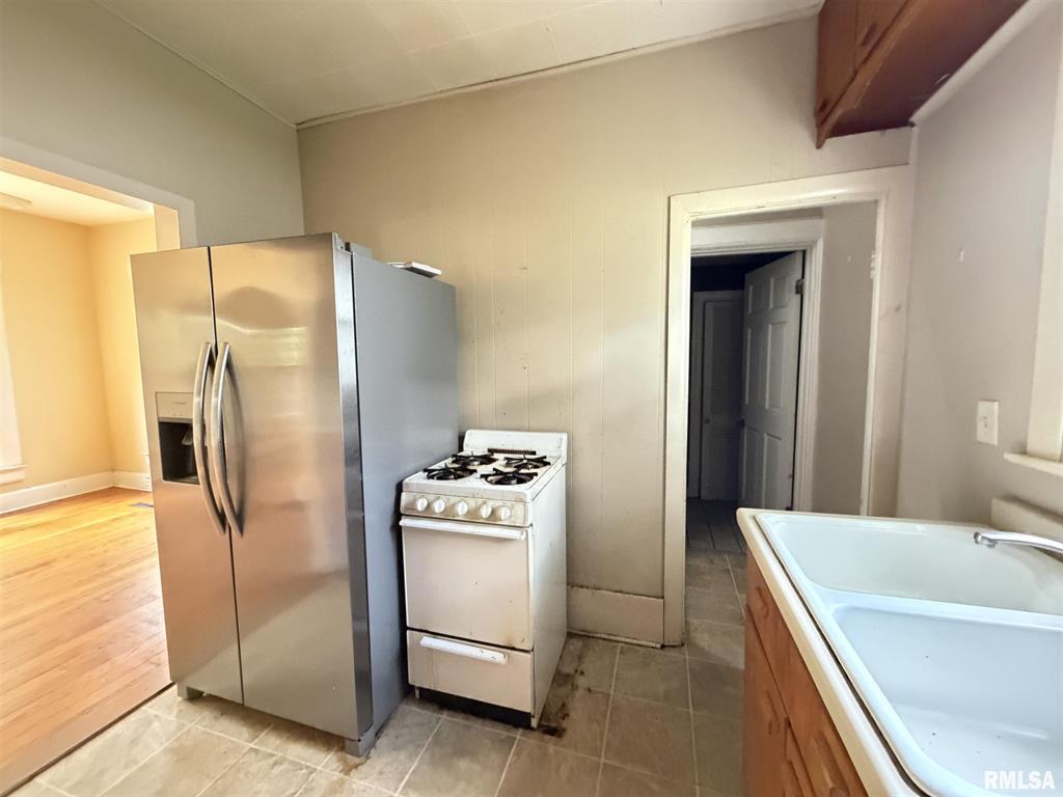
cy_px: 398
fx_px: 430
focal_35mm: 14
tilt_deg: -5.5
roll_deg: -0.1
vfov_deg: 85.7
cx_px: 532
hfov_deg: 102.1
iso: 1600
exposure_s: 1/31
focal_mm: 2.22
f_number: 2.2
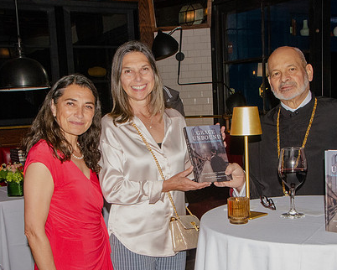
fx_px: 539
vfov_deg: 28.1
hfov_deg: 34.7
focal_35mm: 54
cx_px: 173
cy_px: 155
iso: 2500
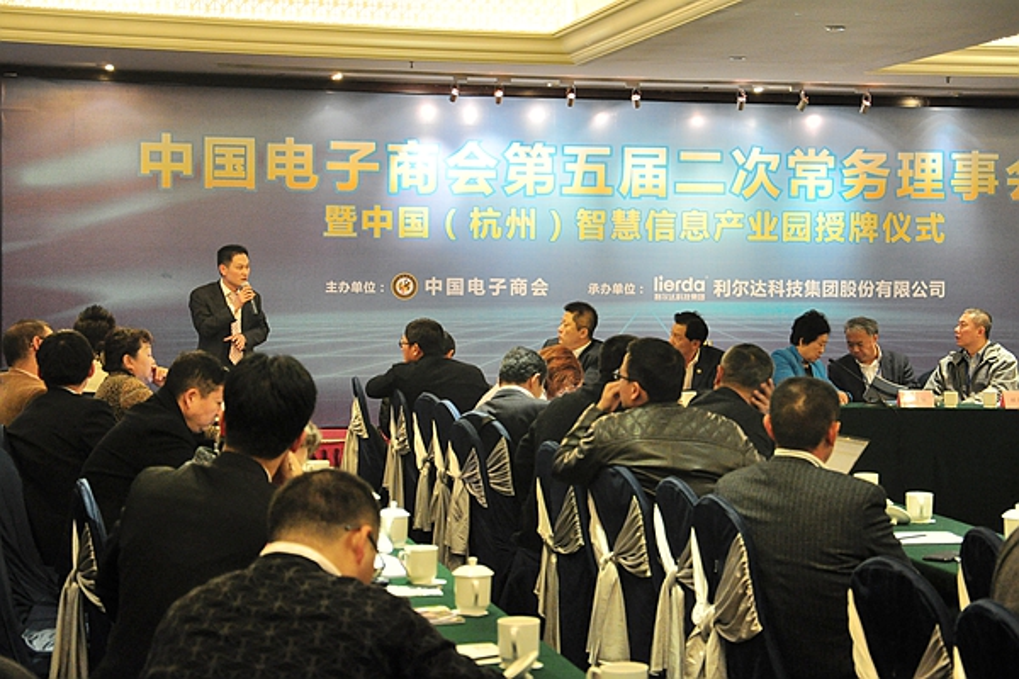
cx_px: 510
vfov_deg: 20.2
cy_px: 340
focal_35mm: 68
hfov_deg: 29.9
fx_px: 1910
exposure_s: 1/20
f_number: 5
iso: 1000
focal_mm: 45
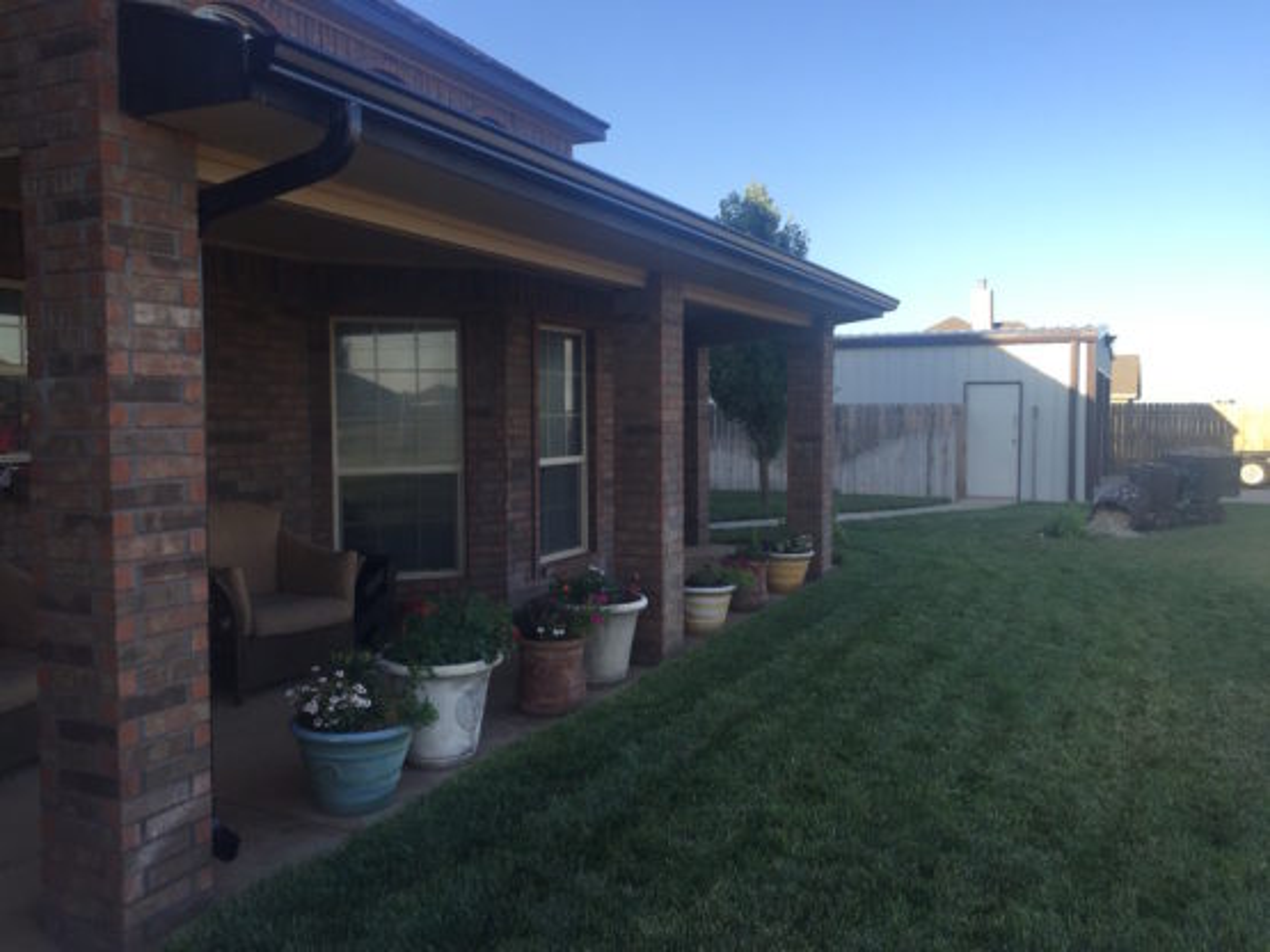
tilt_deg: -2.1
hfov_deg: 61.7
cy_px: 476
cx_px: 635
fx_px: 1064
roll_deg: -0.2
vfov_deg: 48.2
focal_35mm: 29
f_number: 2.2
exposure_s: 1/501
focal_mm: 4.15
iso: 32
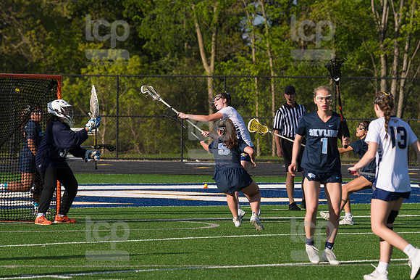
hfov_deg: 6.9
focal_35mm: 300
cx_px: 210
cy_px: 140
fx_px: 3498
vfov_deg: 4.6
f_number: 5.6
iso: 250
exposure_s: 1/1600
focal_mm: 200
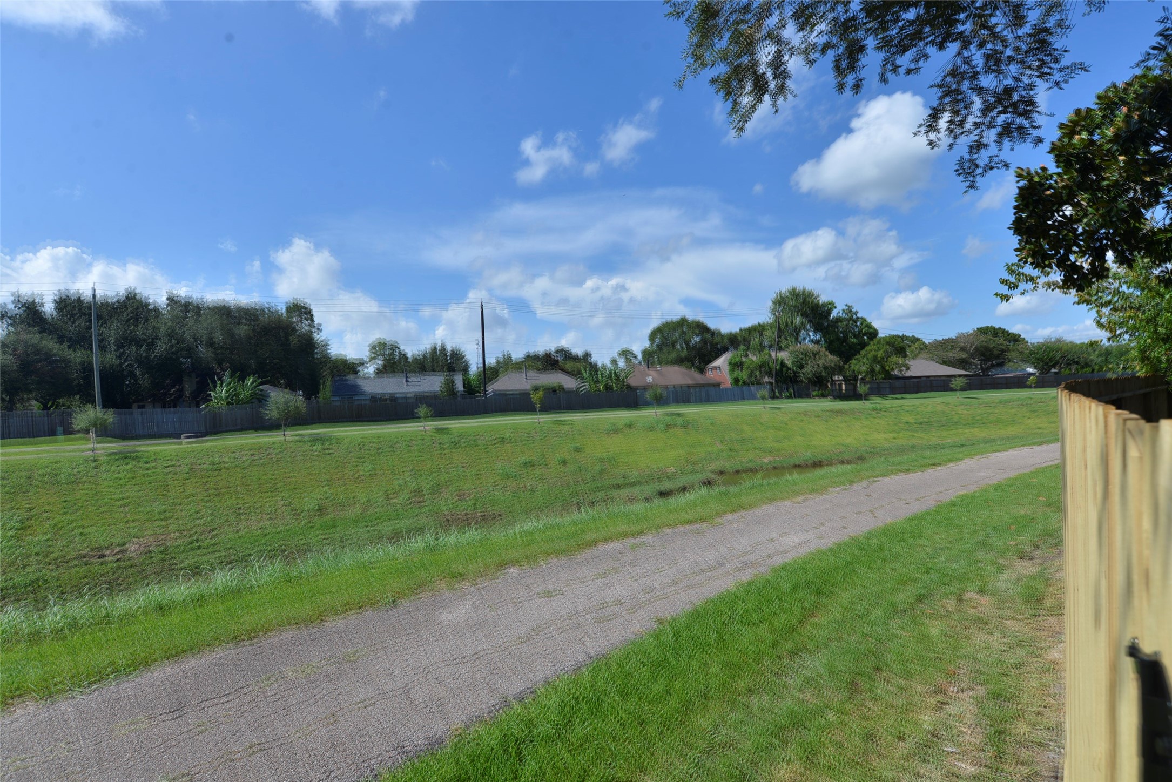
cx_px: 586
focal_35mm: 18
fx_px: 586
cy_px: 391
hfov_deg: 90.0
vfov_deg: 67.4
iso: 100
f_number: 9
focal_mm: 18
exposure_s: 1/320
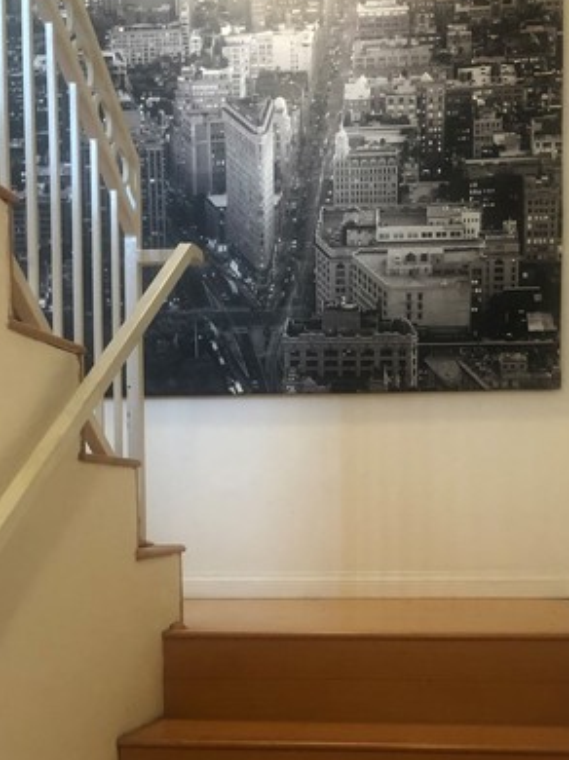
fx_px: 1009
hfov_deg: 31.1
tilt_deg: -2.5
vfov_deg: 40.2
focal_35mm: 46
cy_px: 563
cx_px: 403
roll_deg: +0.8
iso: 80
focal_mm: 4
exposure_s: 1/15
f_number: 1.8
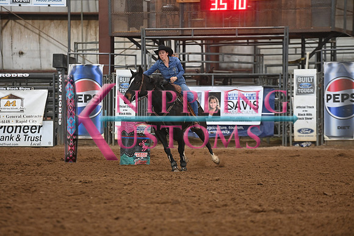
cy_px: 118
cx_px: 177
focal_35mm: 200
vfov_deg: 6.9
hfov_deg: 10.3
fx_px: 1967
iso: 2500
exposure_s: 1/250
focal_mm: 200
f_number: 3.5
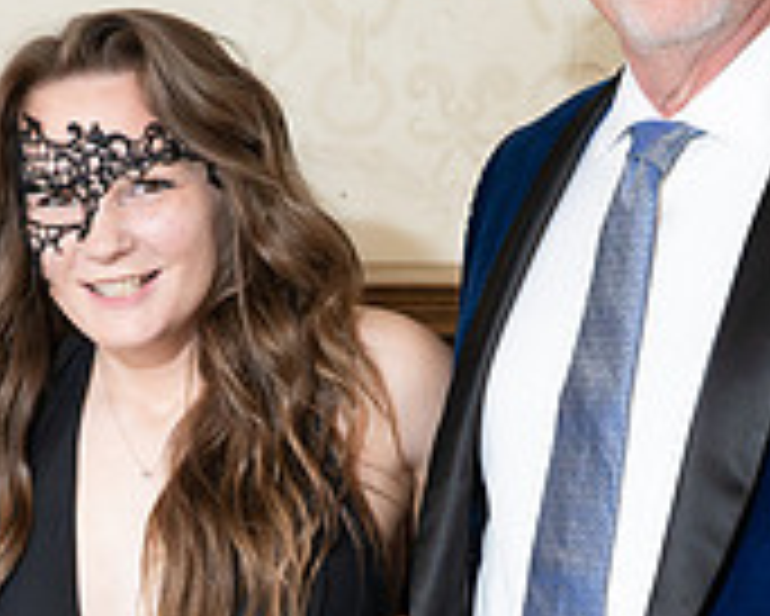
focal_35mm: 109
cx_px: 142
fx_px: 2485
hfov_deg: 17.5
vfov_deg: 13.9
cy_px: 617
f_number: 5
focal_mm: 24
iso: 3200
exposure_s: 1/80
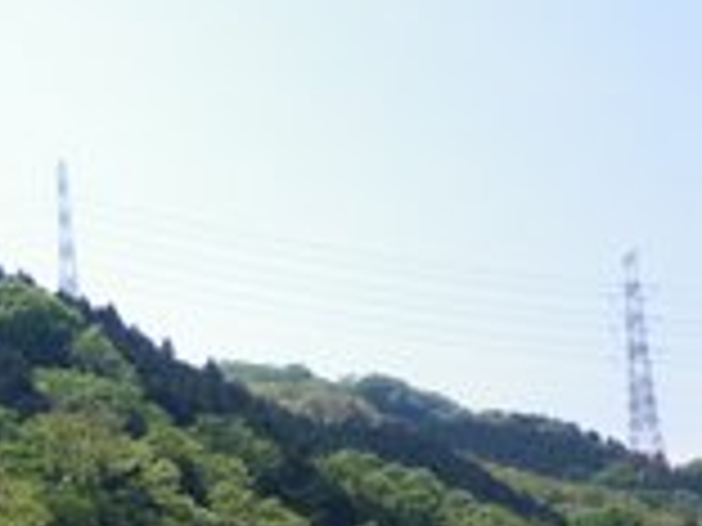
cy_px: 625
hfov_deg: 17.2
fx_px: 2190
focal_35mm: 108
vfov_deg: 13.4
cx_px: -194
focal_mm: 7.5
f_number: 5
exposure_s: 1/200
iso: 50
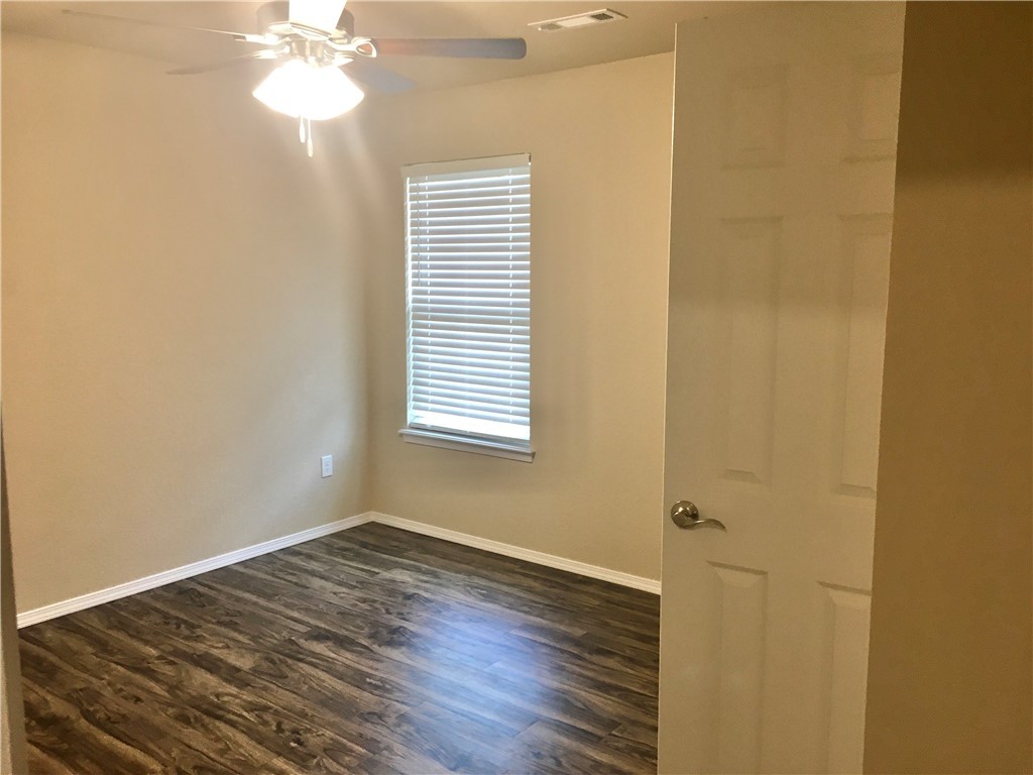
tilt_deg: -7.2
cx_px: 516
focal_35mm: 29
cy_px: 388
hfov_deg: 61.7
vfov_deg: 48.2
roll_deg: -0.2
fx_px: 865
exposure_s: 1/30
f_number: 2.2
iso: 80
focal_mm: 4.15
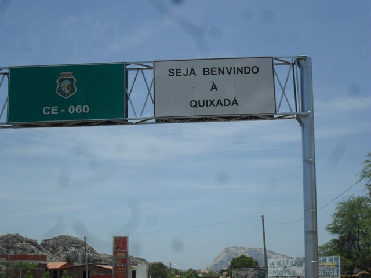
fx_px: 611
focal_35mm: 57
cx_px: 186
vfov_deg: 25.7
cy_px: 139
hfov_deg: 33.8
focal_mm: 10.1
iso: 100
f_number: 10.9
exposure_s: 1/180
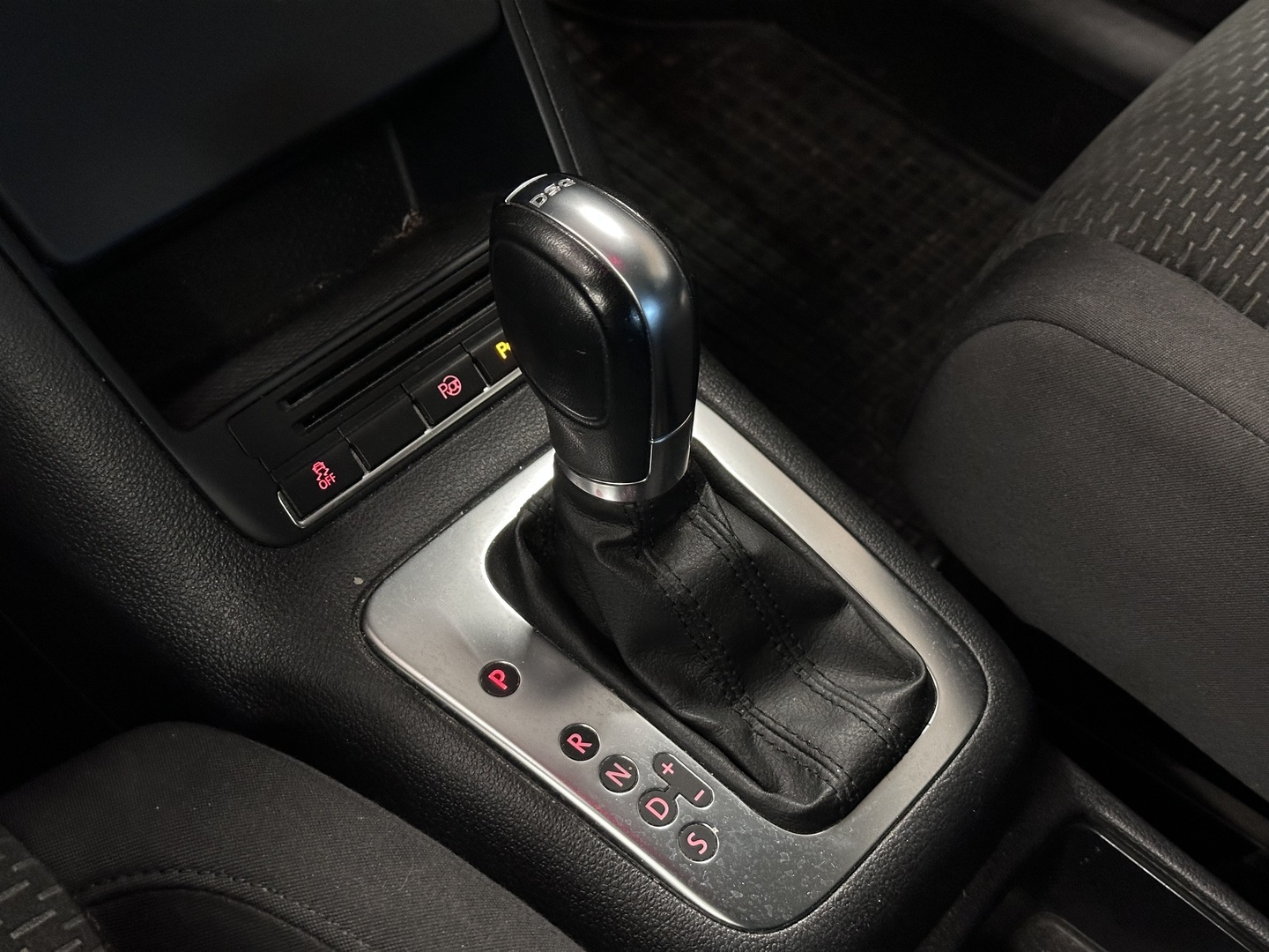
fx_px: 1760
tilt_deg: -46.6
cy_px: 476
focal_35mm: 48
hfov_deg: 39.7
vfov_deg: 30.3
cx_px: 634
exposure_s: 1/40
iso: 320
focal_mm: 6.86
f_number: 1.78
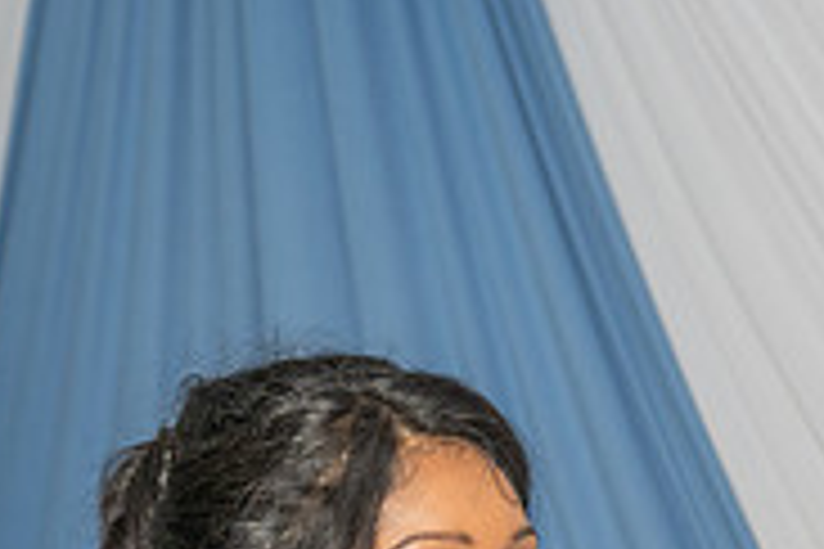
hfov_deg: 18.4
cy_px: 932
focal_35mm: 104
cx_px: 1040
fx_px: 2380
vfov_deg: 12.2
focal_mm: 24
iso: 250
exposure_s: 1/125
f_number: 3.5
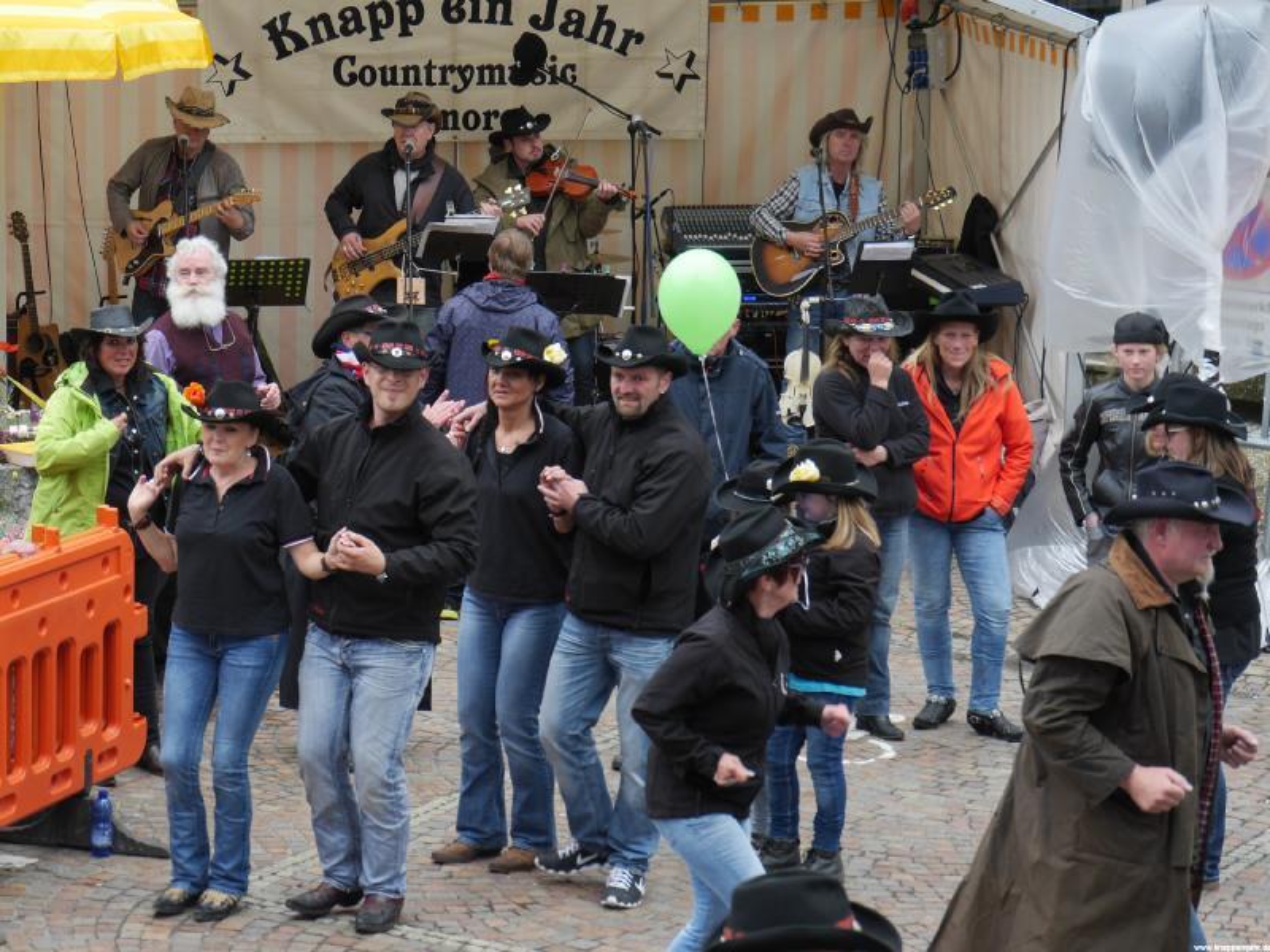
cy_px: 476
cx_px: 635
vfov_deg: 18.0
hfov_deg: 23.8
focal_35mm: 82
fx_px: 3008
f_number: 5.3
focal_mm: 41
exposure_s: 1/125
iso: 320
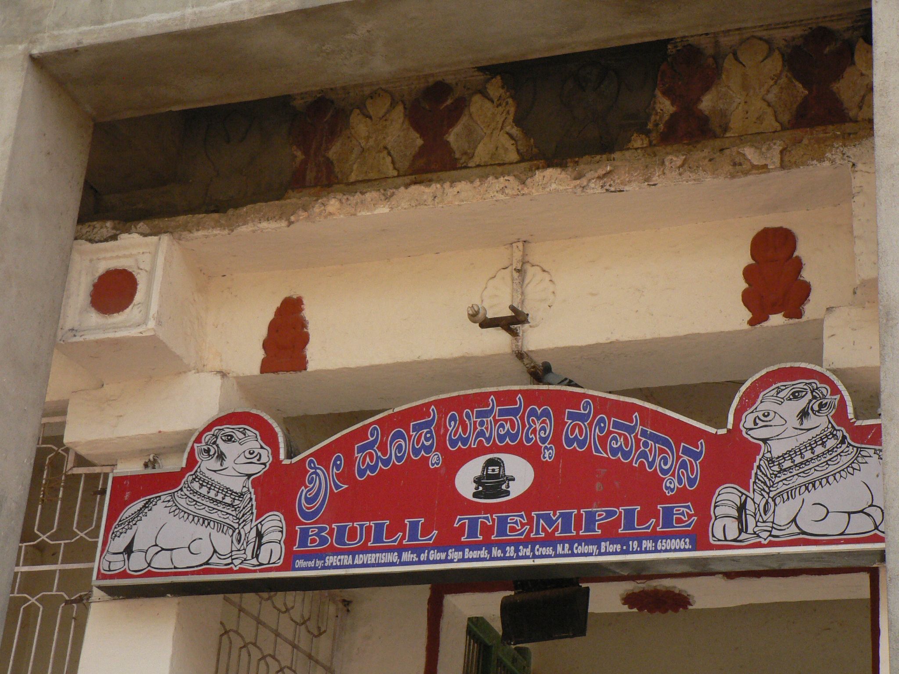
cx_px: 450
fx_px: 2000
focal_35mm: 77
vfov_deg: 19.1
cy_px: 337
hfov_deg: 25.3
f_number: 4
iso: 200
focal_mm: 12.9
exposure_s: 1/400
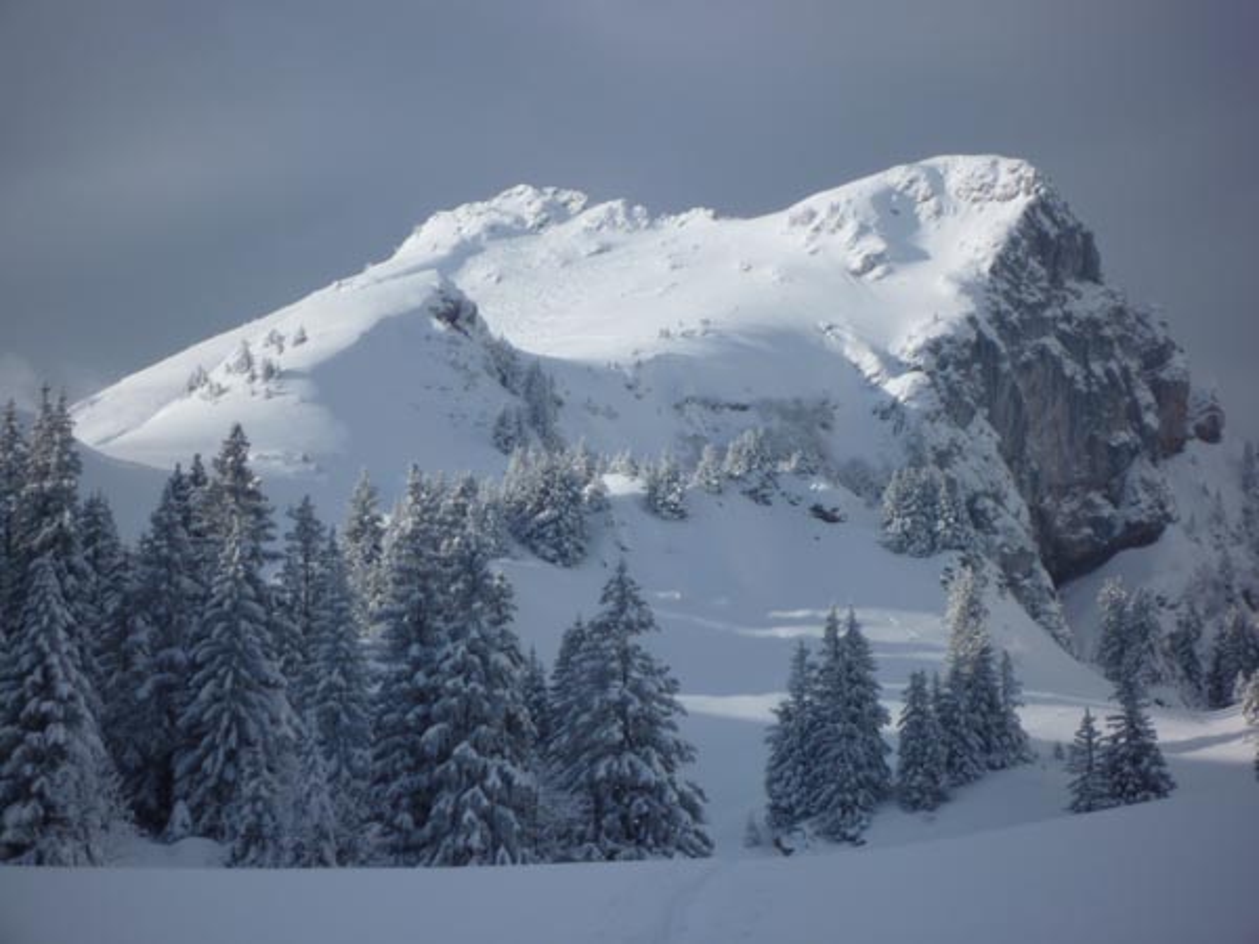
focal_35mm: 109
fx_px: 3964
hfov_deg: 18.0
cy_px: 472
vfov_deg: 13.6
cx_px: 630
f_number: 5.7
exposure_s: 1/800
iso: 80
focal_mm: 19.2
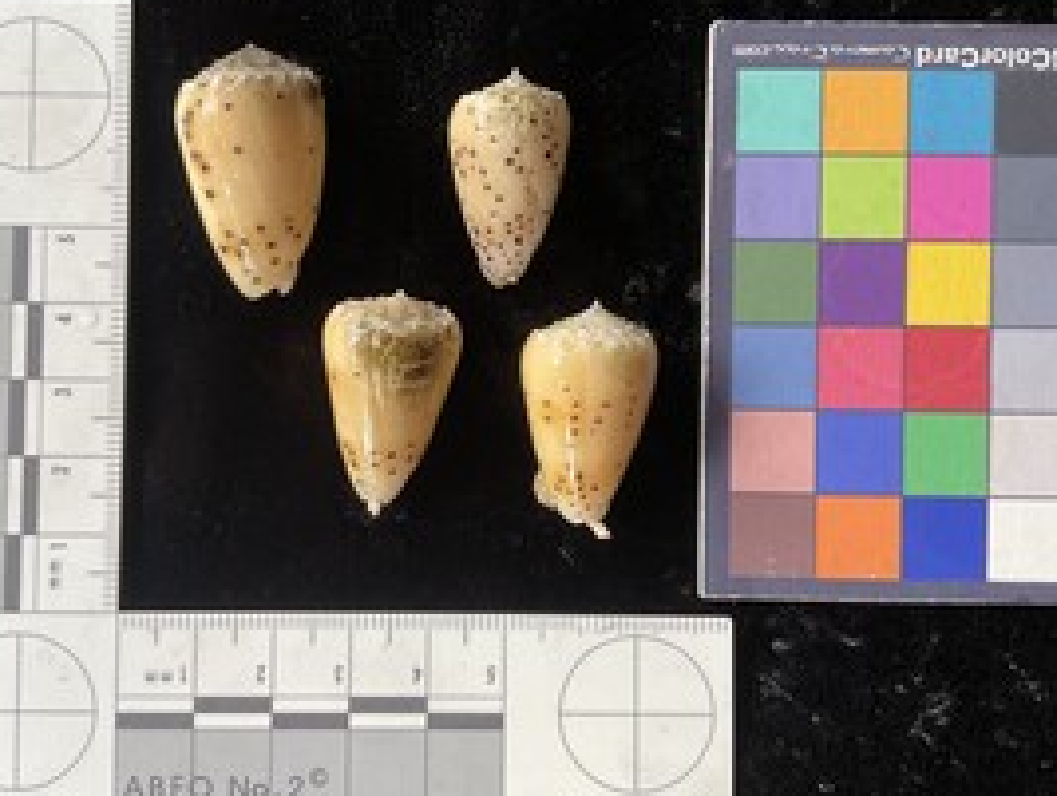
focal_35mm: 38
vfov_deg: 37.8
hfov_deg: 48.9
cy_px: 366
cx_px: 487
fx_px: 1162
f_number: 1.8
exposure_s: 1/60
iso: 50
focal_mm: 3
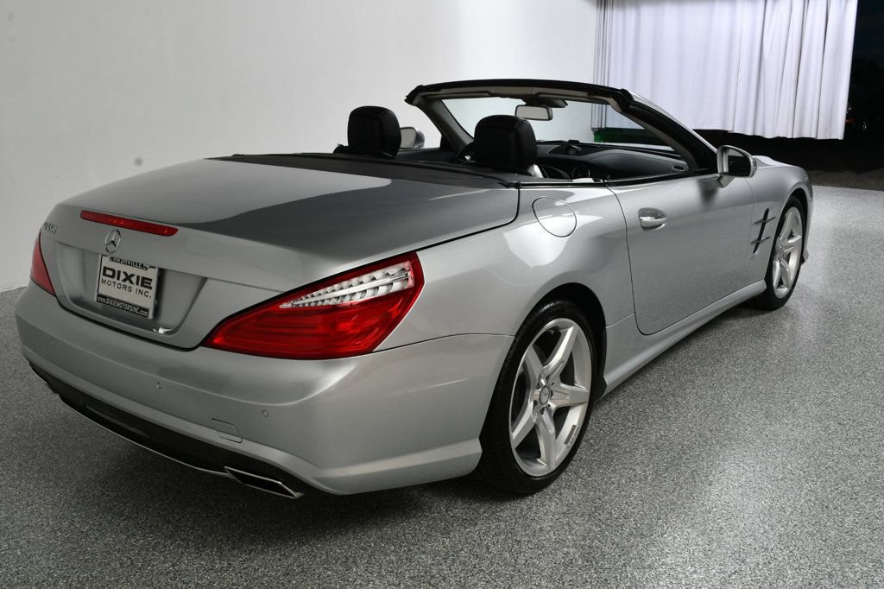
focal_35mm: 33
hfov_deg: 57.2
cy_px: 294
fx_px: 810
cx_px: 442
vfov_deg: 39.9
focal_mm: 22
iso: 100
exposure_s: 1/160
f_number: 13
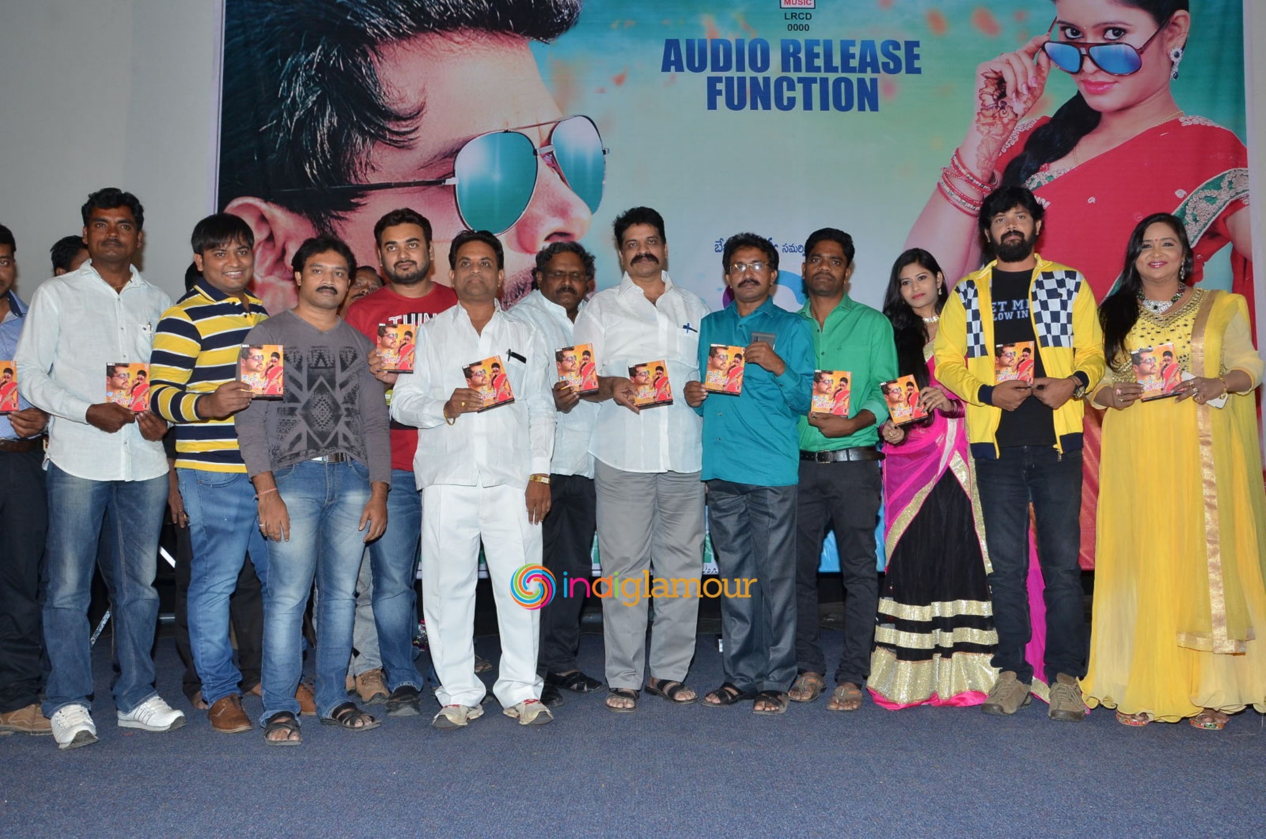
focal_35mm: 32
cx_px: 633
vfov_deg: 41.5
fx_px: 1106
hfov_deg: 59.6
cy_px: 420
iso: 800
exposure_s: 1/125
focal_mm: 21
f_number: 6.3
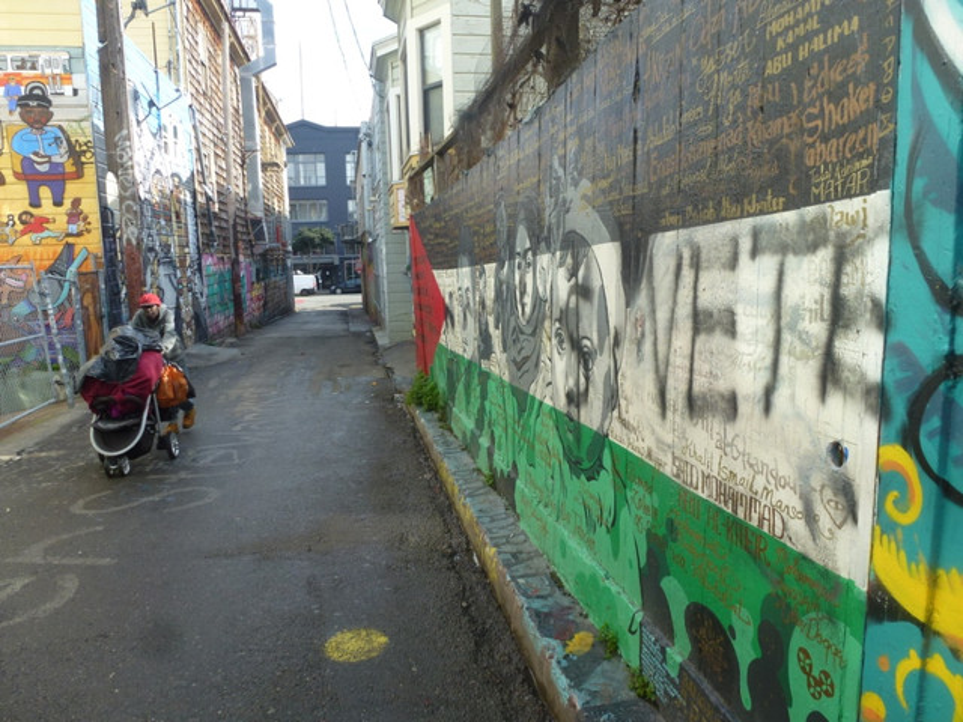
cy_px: 361
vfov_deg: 56.8
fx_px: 668
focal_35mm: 24
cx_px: 482
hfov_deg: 71.6
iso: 100
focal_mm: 4.3
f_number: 4
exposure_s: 1/200
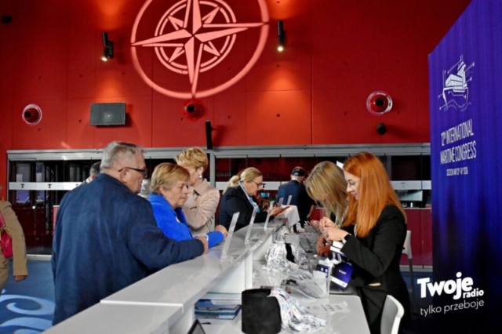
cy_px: 167
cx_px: 251
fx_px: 481
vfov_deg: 38.3
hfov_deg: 55.1
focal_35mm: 34
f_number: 3.8
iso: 3200
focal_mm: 23
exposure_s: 1/500
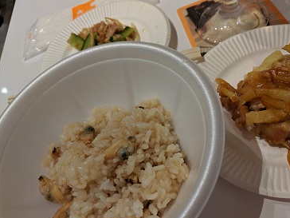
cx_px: 159
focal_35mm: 30
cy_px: 108
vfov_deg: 46.8
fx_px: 251
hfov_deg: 59.8
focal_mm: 4.44
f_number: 1.8
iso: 74
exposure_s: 1/24
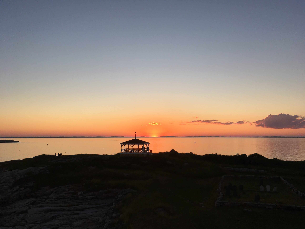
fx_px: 256
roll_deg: +0.4
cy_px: 114
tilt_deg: +6.6
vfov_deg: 48.2
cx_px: 152
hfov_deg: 61.7
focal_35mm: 29
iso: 25
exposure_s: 1/388
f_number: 2.2
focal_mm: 4.15
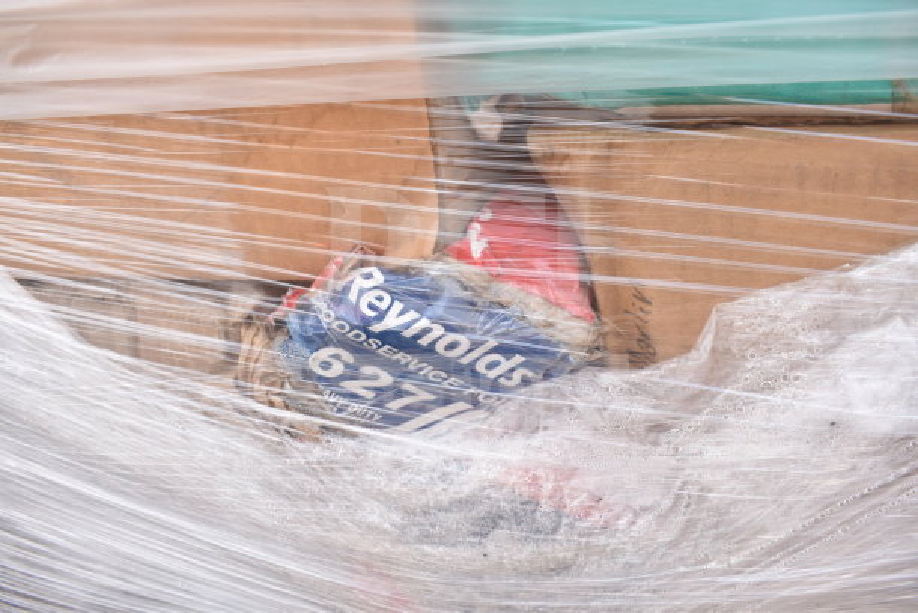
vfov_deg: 43.6
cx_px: 459
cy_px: 306
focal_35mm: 30
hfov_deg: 61.9
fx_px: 765
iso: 200
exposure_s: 1/250
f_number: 5
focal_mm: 20
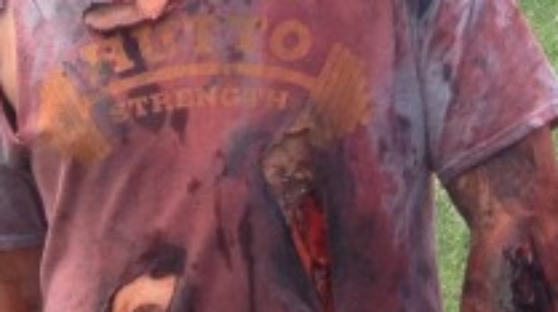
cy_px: 341
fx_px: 2764
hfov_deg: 11.0
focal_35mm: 187
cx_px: 870
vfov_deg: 6.4
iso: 50
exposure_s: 1/511
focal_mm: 4.28
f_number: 2.4
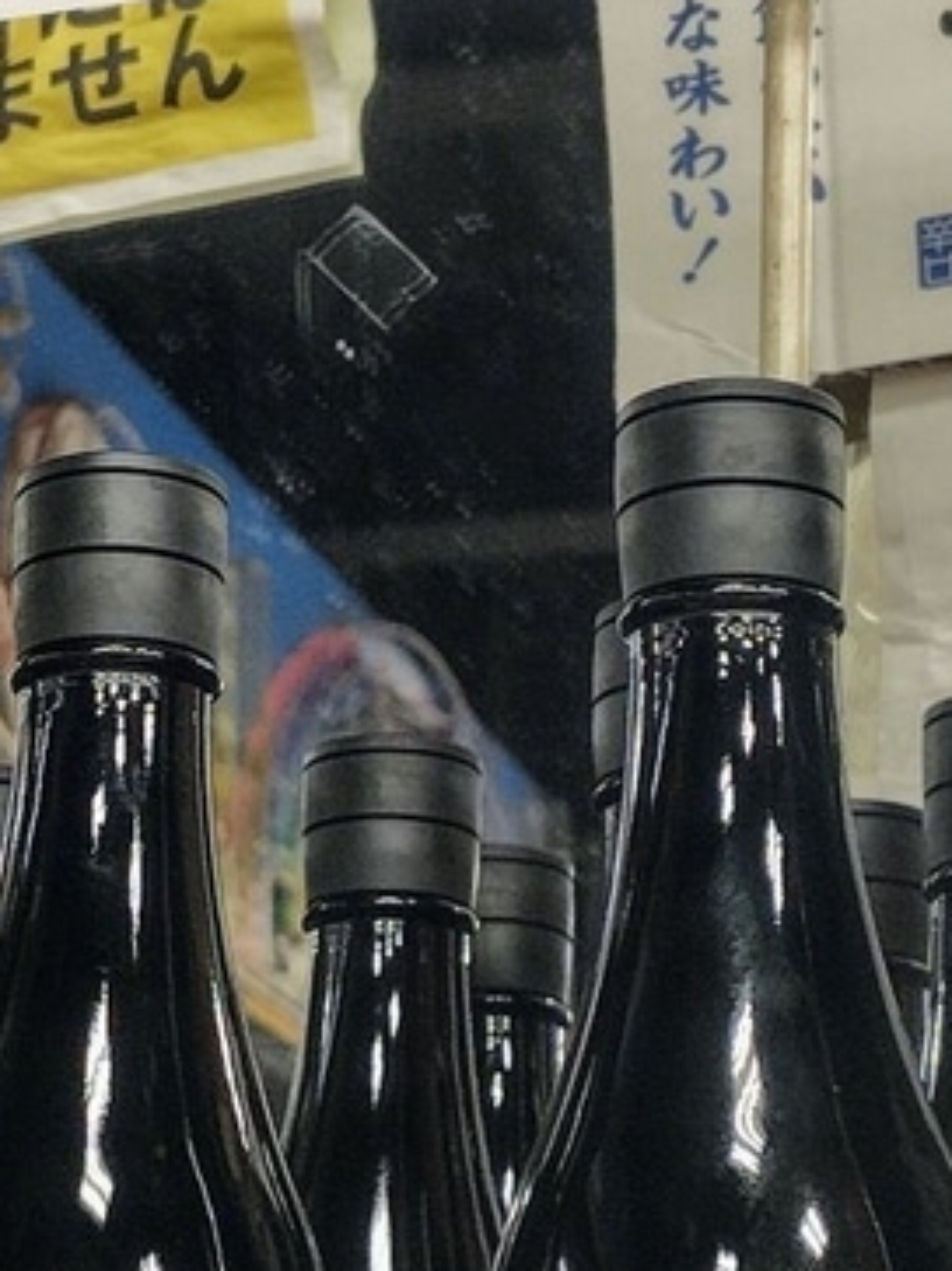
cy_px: 760
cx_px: 252
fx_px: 2788
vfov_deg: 25.6
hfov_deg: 19.3
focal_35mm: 76
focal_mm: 5.6
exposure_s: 1/60
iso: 153
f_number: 1.9
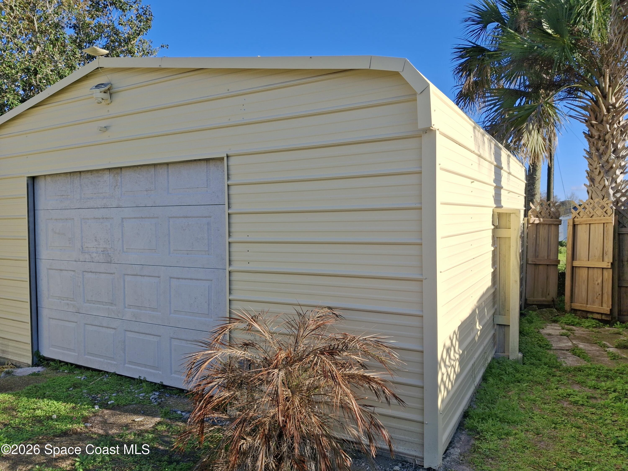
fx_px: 454
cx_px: 314
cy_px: 236
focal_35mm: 25
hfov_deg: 69.4
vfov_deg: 54.9
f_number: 1.8
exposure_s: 1/1353
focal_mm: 4.69
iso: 25
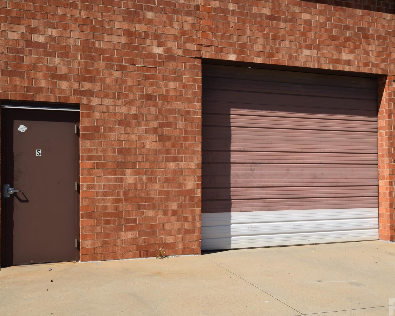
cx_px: 226
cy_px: 174
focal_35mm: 41
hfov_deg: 44.7
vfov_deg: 36.5
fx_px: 479
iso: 100
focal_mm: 22
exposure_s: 1/200
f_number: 10
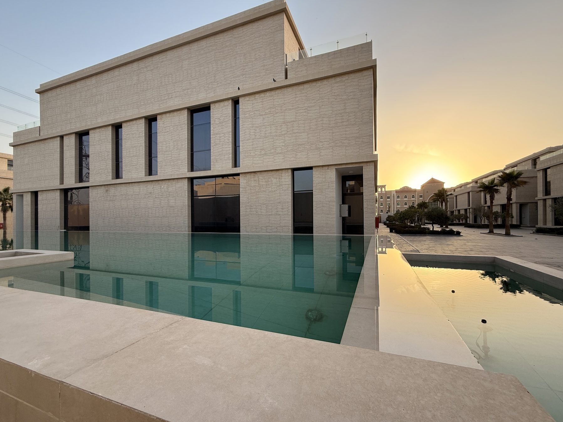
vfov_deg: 81.7
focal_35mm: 15
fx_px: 244
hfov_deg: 98.2
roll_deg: +0.6
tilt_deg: +0.1
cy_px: 219
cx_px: 286
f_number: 2.2
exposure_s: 1/421
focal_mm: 2.22
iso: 64
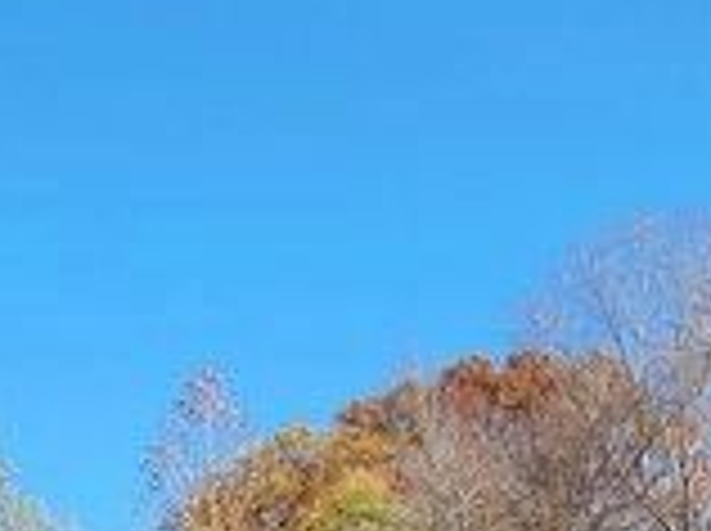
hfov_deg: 26.9
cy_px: 801
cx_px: -86
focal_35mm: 66
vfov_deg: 19.3
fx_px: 1354
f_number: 2.2
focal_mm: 2.2
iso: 50
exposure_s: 1/647
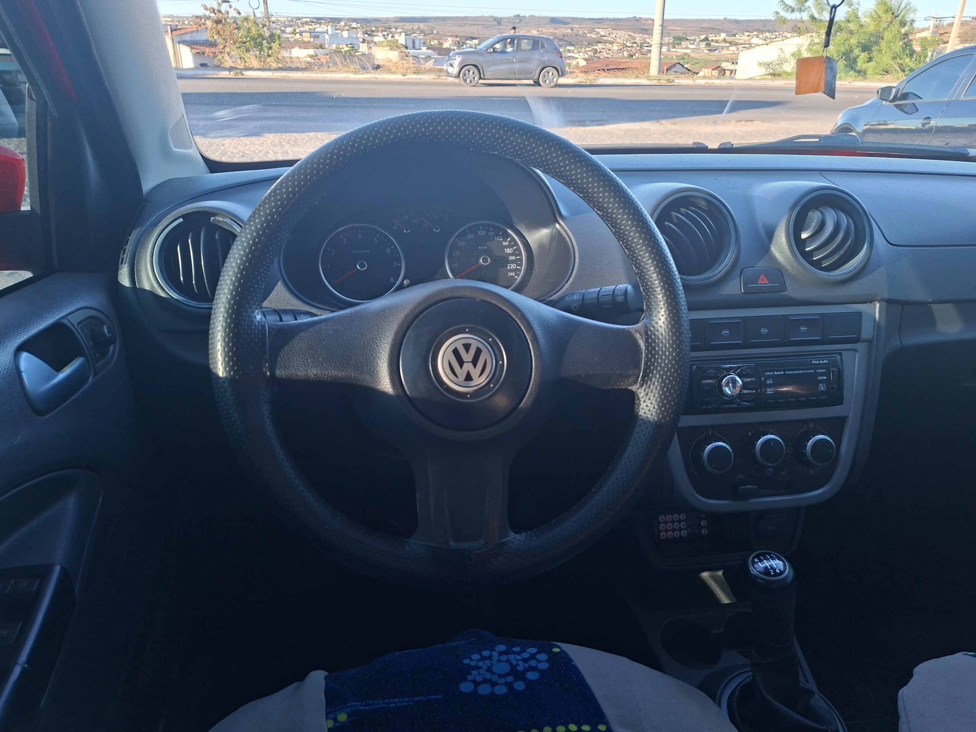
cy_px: 366
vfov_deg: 58.9
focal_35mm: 23
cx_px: 488
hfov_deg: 73.9
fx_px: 648
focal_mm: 5.54
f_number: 1.8
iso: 64
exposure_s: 1/120
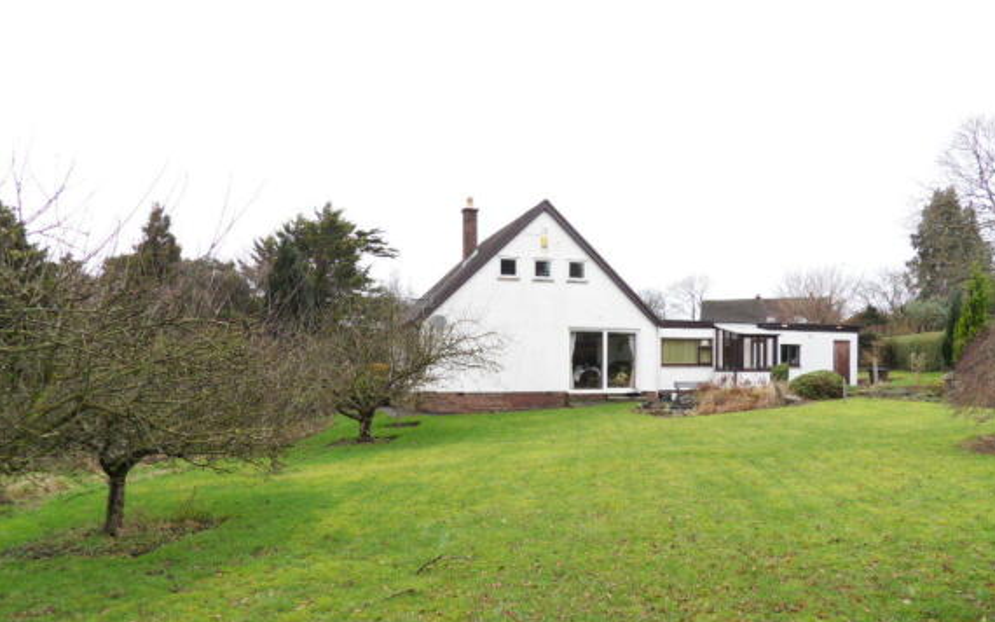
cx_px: 507
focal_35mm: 26
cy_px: 350
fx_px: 705
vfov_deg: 47.5
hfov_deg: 70.4
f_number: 3.3
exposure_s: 1/60
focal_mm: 4.2
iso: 120
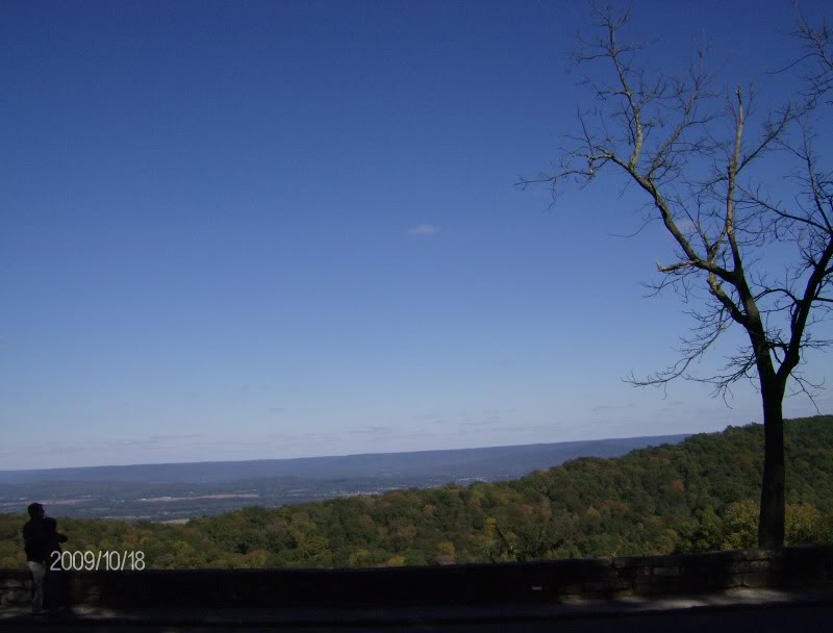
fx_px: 870
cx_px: 416
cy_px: 316
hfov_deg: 51.1
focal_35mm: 36
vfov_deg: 40.0
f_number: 4.7
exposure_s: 1/2000
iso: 100
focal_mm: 6
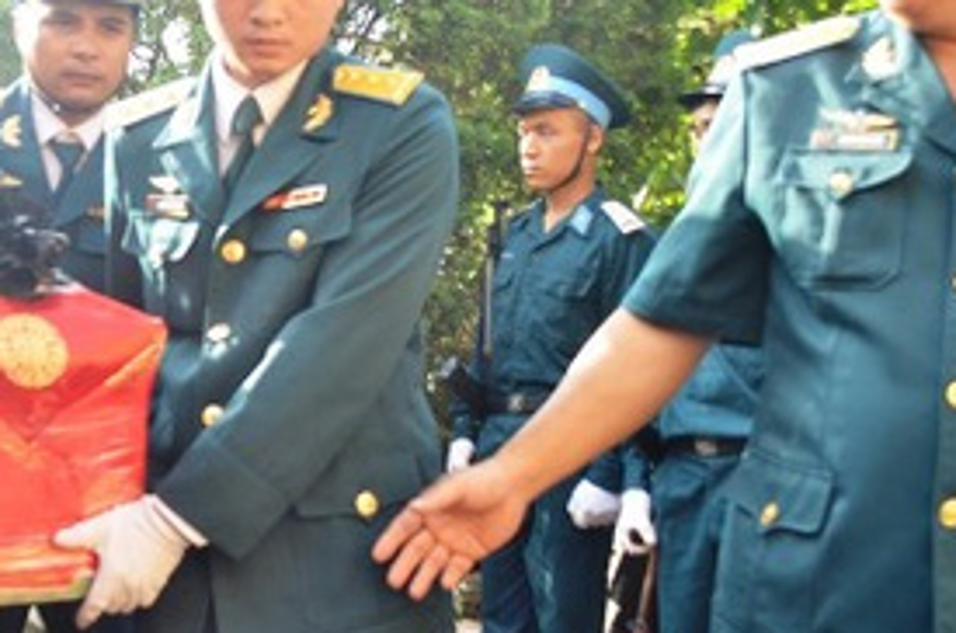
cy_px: 275
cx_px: 177
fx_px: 1563
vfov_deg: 22.9
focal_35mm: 59
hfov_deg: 33.0
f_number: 4
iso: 100
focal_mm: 20
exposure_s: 1/60
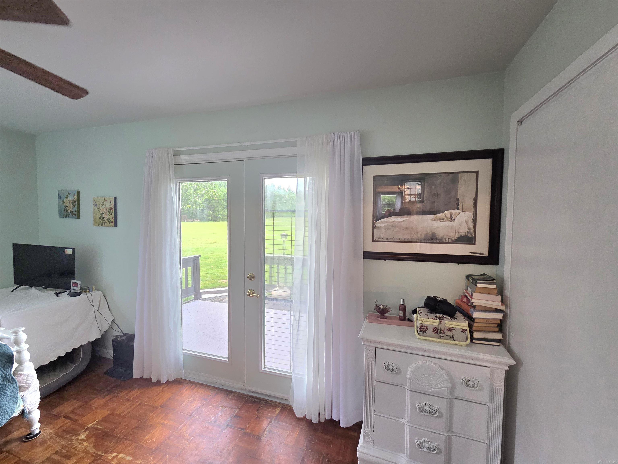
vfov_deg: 89.9
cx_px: 309
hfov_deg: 106.2
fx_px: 232
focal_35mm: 13
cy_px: 232
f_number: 2.2
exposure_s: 1/120
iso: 200
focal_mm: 2.2
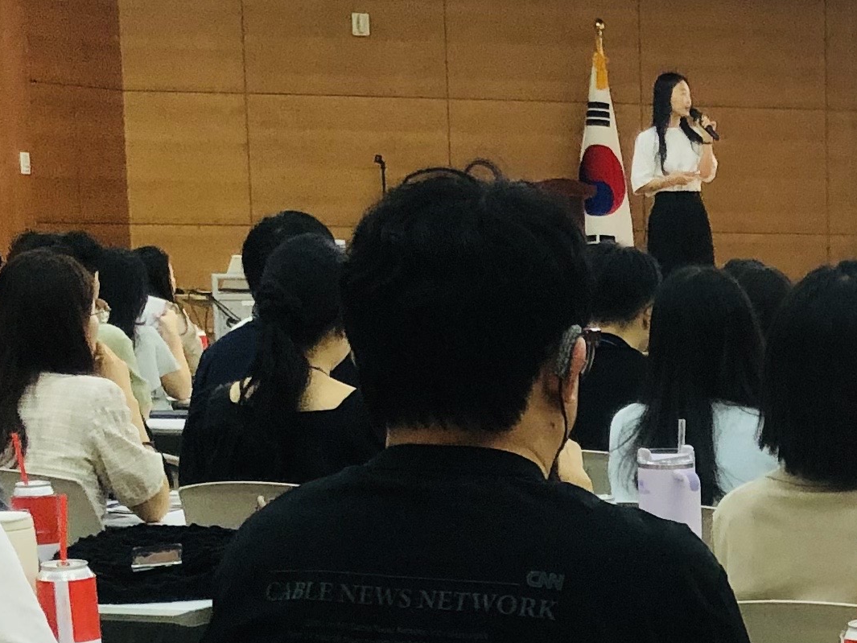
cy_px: 752
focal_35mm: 106
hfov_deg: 17.5
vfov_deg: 13.6
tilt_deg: -10.3
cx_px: 1099
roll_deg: -0.4
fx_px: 2625
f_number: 1.8
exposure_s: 1/24
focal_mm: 3.99
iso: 40
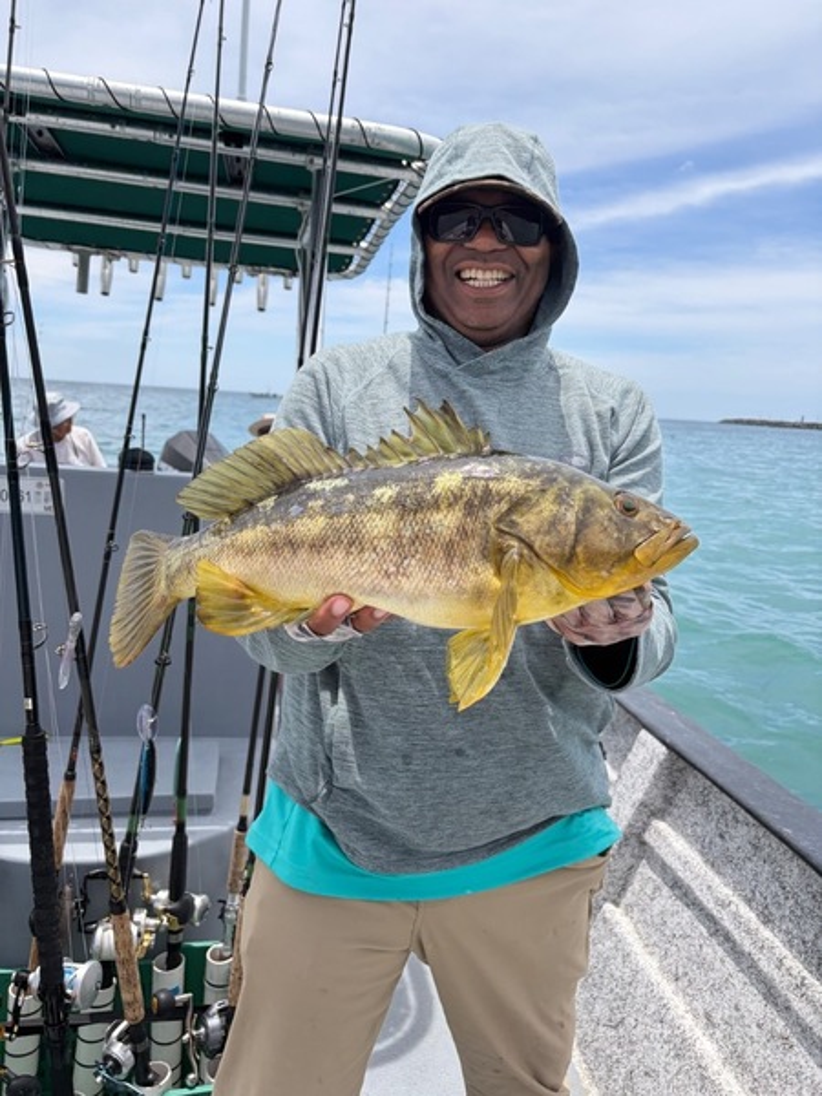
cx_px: 411
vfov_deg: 67.3
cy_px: 548
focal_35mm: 26
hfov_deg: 53.1
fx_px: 823
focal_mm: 5.96
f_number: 1.6
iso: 50
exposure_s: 1/2538
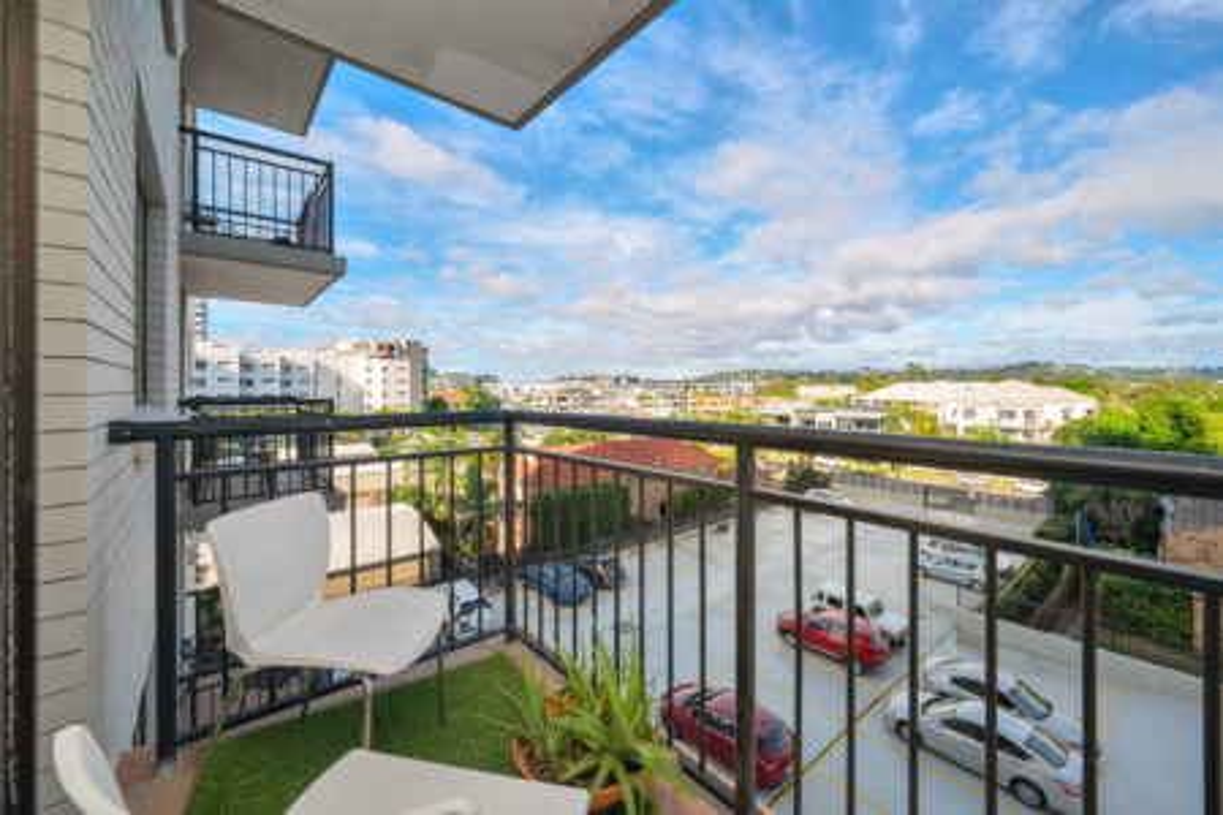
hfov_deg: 104.3
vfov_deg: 81.2
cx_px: 612
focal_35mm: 14
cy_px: 408
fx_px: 476
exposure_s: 1/200
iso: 400
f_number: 14
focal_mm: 14
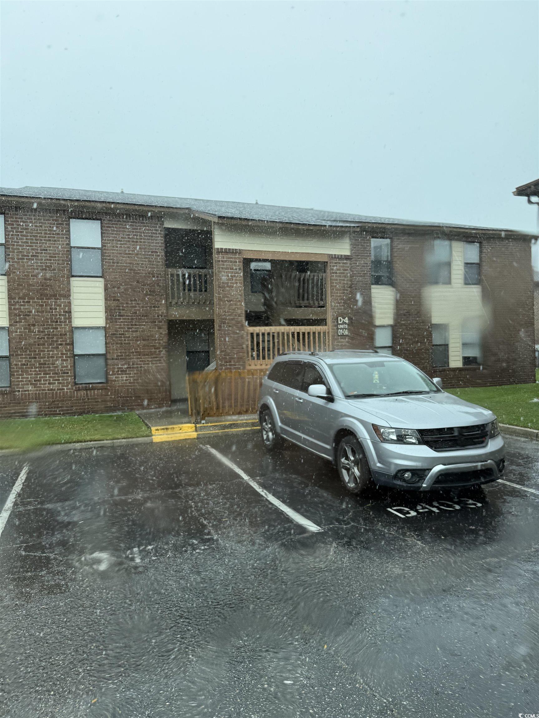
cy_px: 359
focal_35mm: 24
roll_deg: +1.8
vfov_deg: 71.6
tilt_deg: +0.1
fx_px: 498
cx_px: 270
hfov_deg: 56.8
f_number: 1.78
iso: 80
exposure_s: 1/1250
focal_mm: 6.76
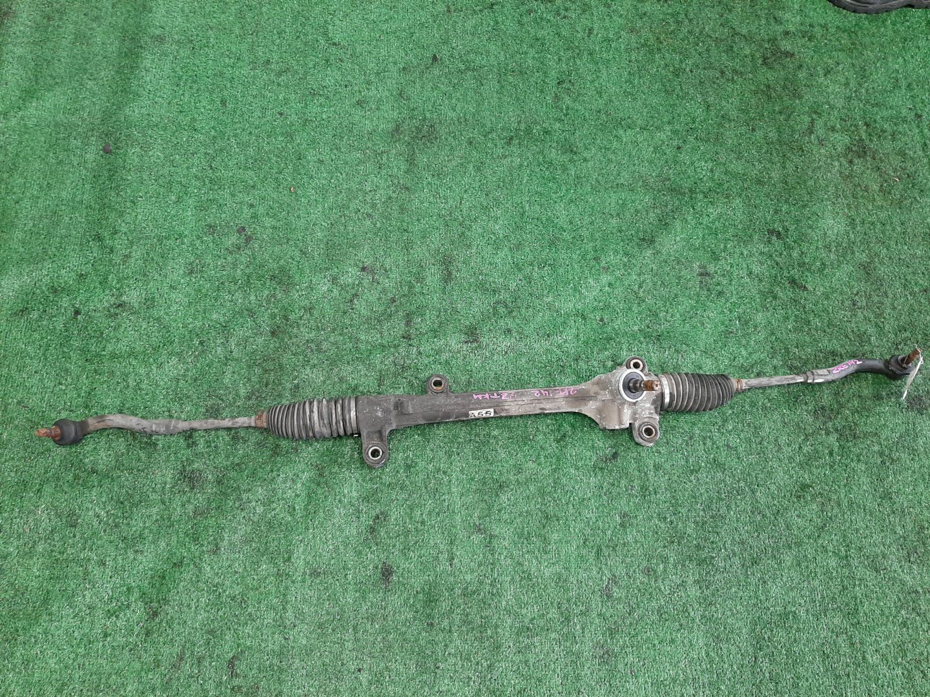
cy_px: 348
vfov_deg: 53.1
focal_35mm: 26
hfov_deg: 67.3
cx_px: 465
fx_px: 699
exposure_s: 1/50
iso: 198
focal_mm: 3.93
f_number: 1.7
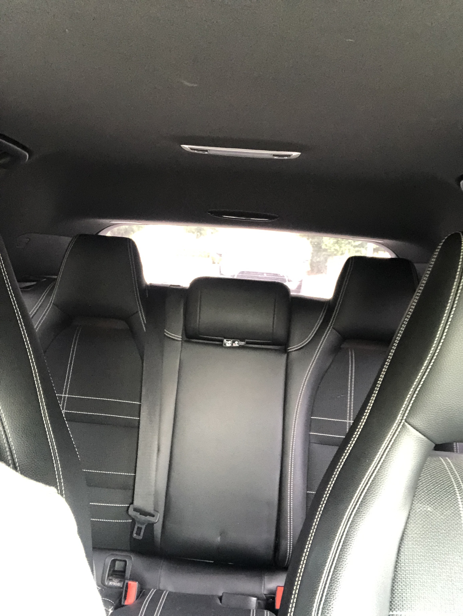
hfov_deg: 44.2
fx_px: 570
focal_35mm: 32
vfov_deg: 56.8
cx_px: 232
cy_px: 308
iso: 400
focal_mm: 2.87
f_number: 2.2
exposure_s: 1/33
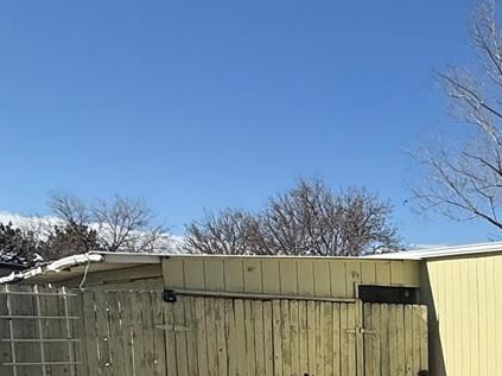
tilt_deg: -5.0
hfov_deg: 27.7
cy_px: 406
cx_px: 705
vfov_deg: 25.6
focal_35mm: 53
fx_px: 768
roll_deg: -1.0
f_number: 2.2
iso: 50
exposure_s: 1/6173
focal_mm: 2.22
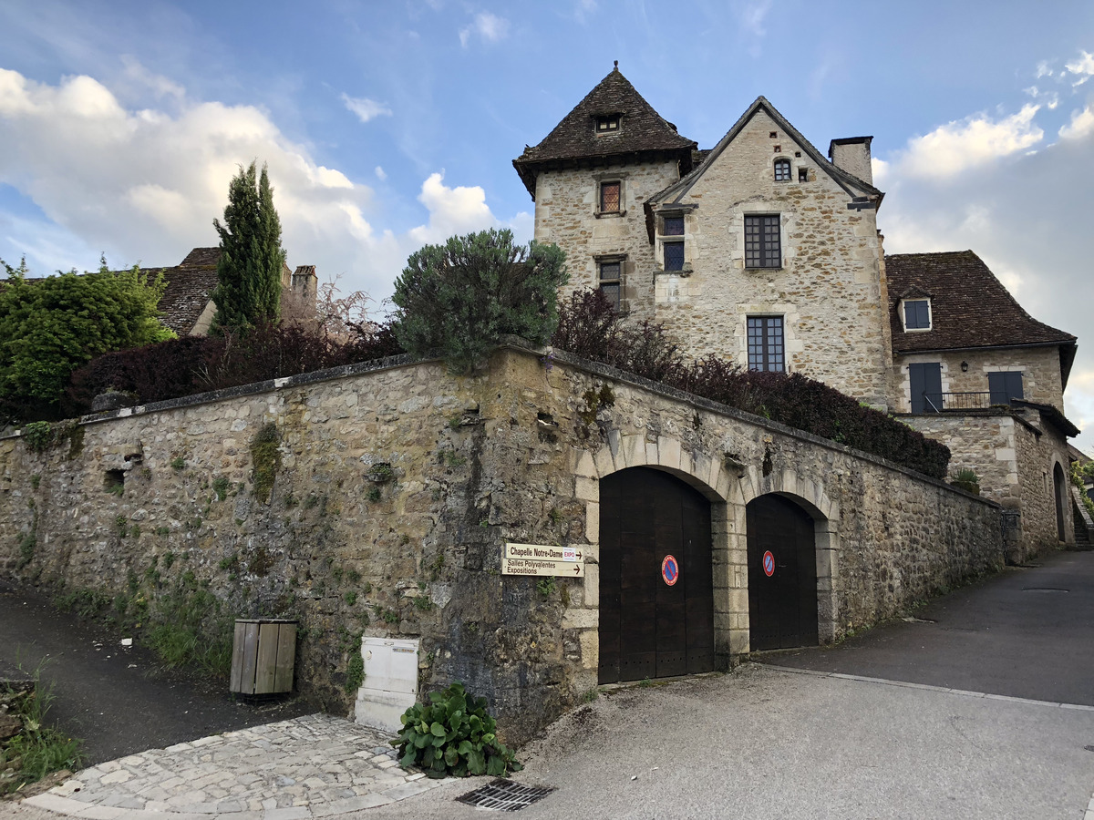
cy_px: 410
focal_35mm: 28
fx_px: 885
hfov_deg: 63.4
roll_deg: -0.7
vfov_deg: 49.7
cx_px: 547
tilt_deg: +12.3
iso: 20
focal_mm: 4
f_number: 1.8
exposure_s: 1/417
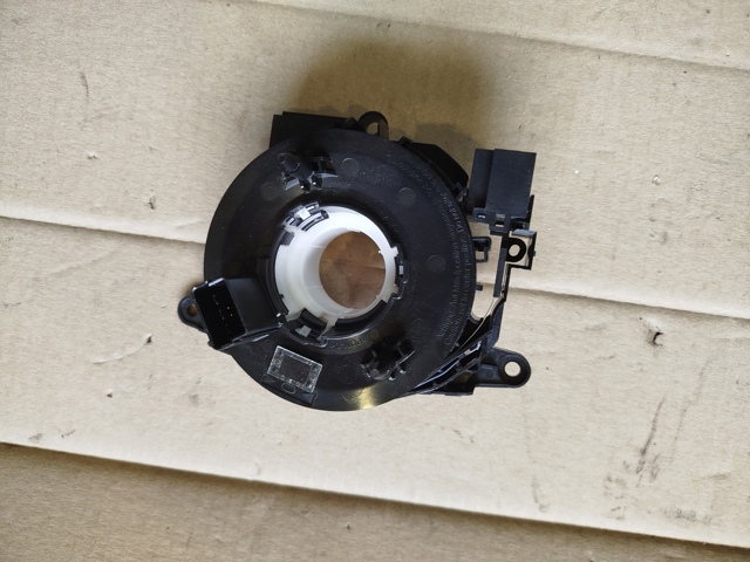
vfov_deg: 56.8
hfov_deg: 71.6
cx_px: 375
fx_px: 520
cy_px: 281
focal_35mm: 24
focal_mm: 5.31
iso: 200
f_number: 1.7
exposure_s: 1/50
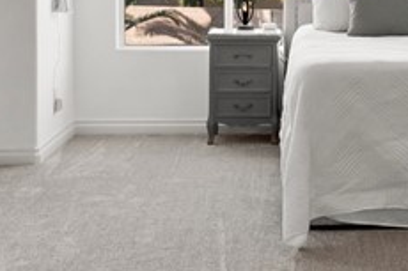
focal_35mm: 85
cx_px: 333
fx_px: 963
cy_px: -62
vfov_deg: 15.4
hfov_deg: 23.5
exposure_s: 1/30
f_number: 8
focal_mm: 18
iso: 400
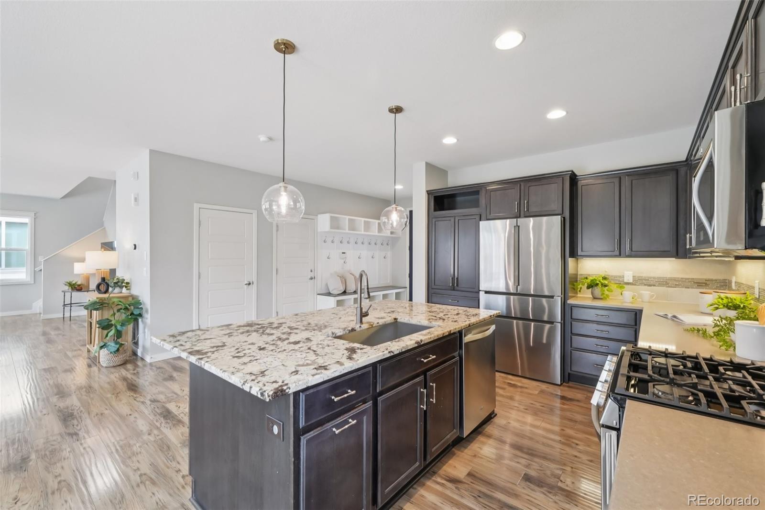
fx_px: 319
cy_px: 255
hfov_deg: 100.4
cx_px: 382
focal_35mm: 15
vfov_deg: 77.3
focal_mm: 10
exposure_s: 1/6
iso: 800
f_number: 8
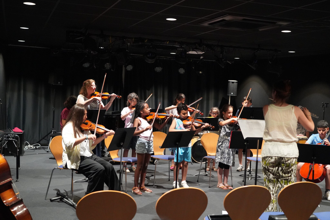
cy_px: 110
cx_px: 165
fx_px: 403
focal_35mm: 44
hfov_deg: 44.5
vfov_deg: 30.5
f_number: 4
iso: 12800
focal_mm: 44
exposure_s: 1/160
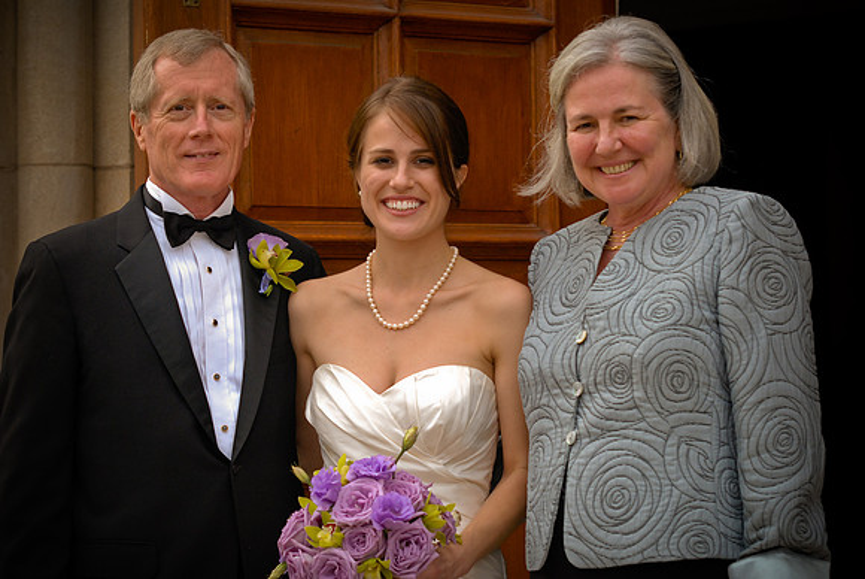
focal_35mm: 105
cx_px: 432
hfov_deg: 19.4
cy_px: 290
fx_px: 2525
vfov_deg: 13.1
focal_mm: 70
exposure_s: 1/500
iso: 400
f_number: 4.5
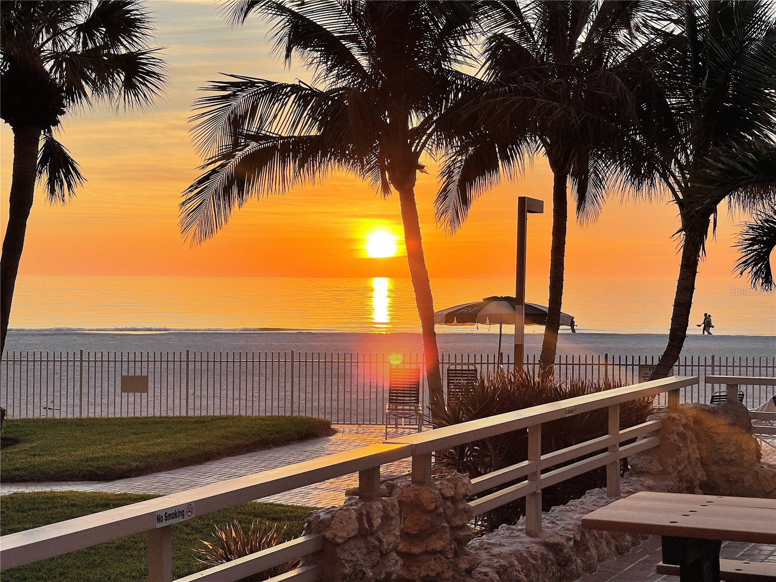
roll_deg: -0.5
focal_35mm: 64
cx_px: 388
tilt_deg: -1.3
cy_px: 291
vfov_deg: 22.9
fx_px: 1435
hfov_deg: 30.3
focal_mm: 7.5
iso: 20
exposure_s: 1/645
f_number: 2.2
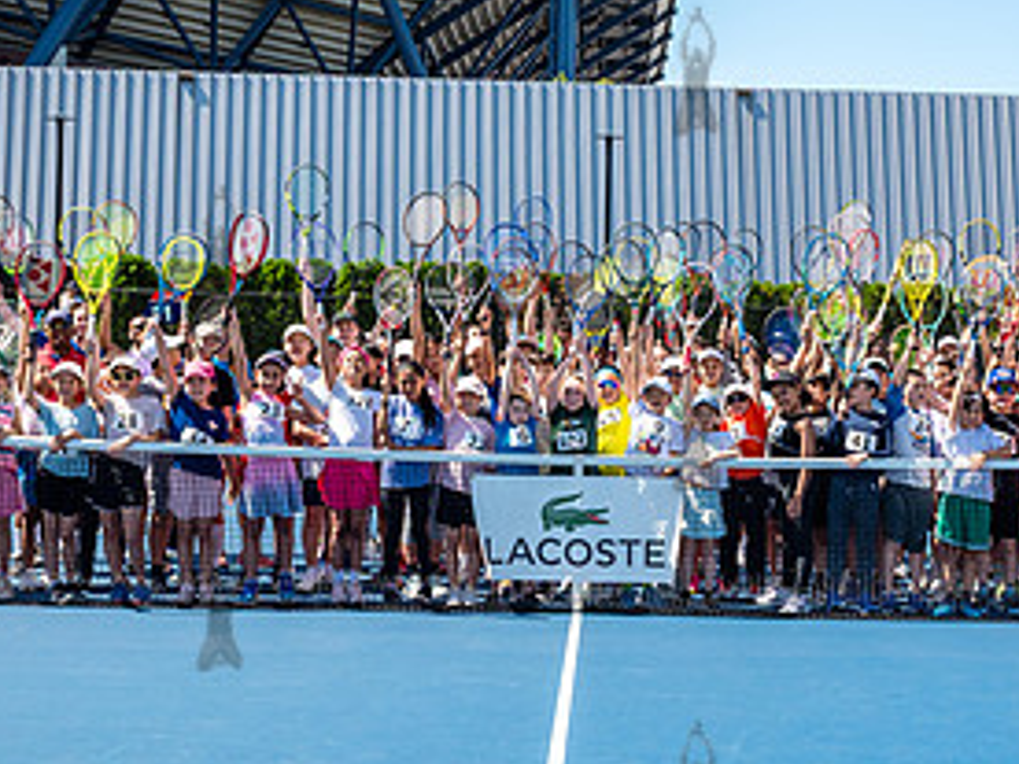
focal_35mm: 50
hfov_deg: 37.8
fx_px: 1472
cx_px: 676
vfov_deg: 29.1
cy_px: 426
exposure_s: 1/400
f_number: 6.3
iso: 200
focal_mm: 24
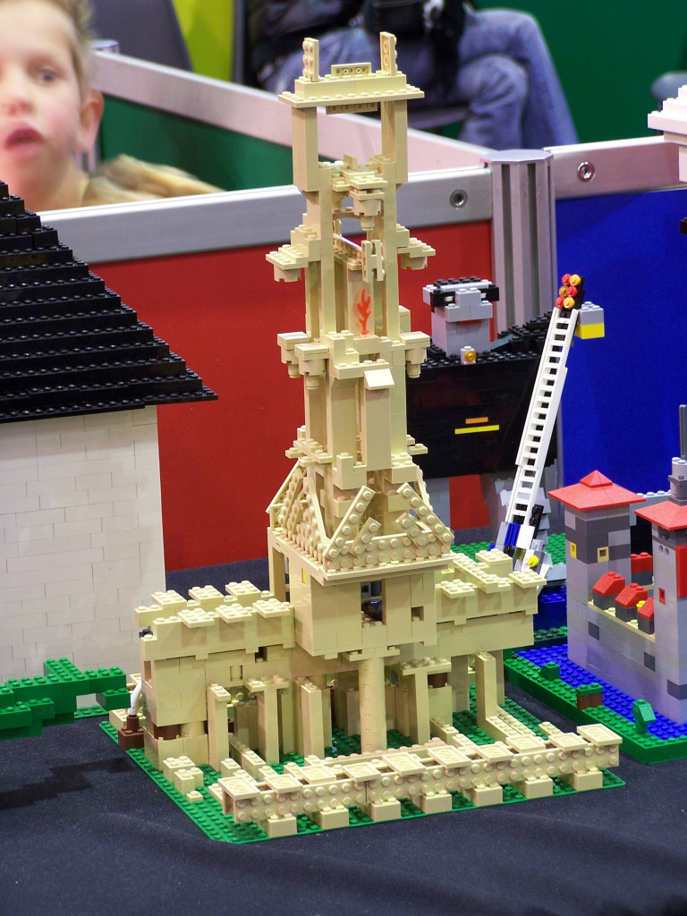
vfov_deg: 15.4
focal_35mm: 128
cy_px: 458
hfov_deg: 11.6
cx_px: 344
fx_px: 3387
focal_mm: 21.2
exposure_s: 1/2
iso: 80
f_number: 3.2
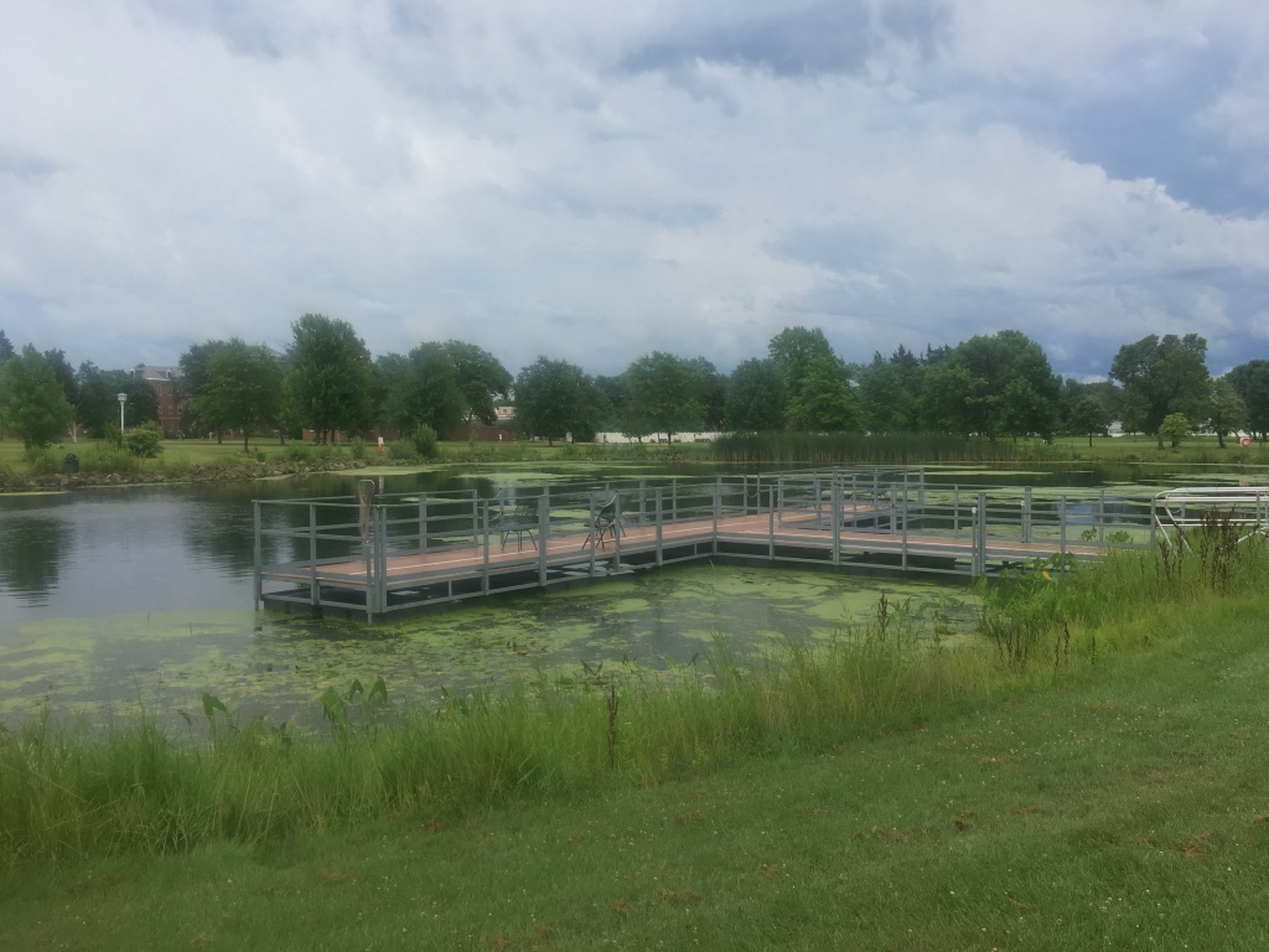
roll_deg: +0.9
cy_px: 476
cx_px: 634
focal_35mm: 29
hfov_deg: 61.7
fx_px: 1063
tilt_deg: -2.9
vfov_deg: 48.2
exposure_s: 1/430
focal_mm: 4.15
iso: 25
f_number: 2.2
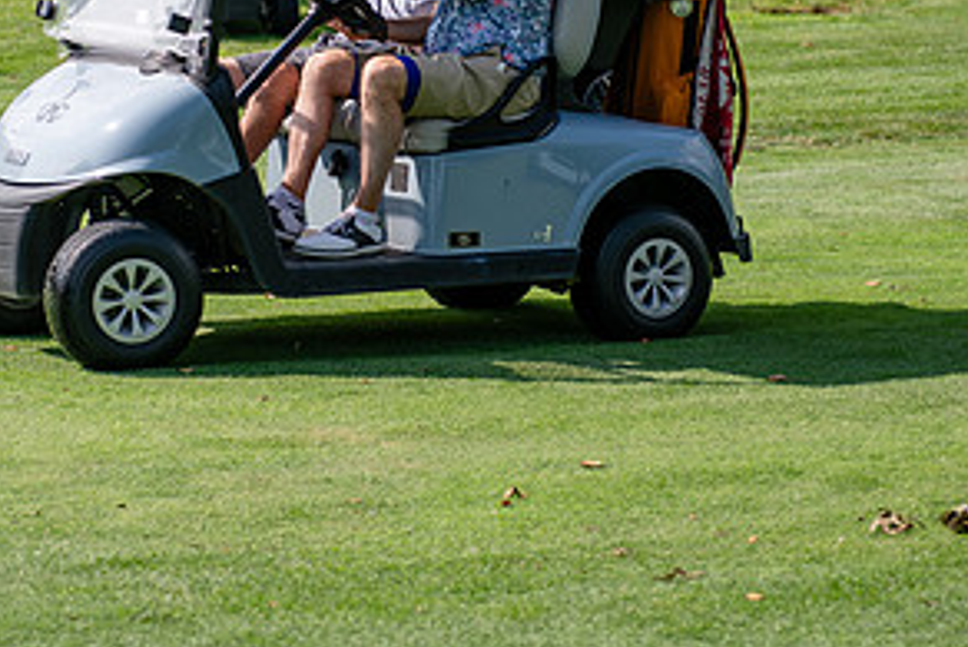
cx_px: 315
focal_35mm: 139
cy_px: 22
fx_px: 3739
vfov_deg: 9.8
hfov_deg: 14.7
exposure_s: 1/640
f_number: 3.5
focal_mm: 70
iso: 64
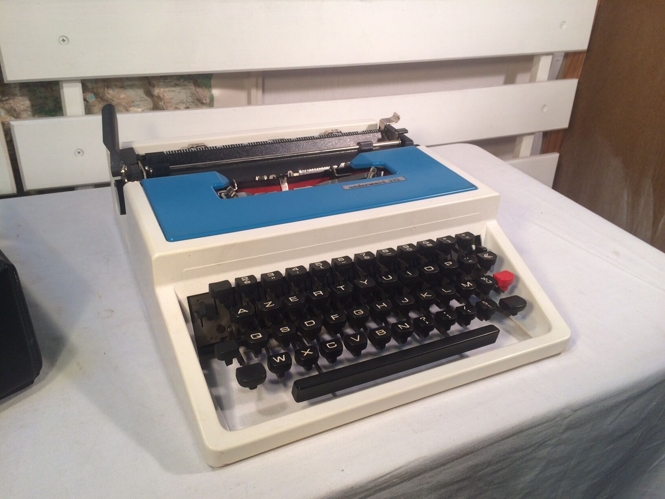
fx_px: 557
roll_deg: -3.4
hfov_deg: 61.7
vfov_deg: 48.2
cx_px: 332
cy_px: 250
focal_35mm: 29
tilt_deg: -31.7
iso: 50
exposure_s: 1/50
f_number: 2.2
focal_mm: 4.15
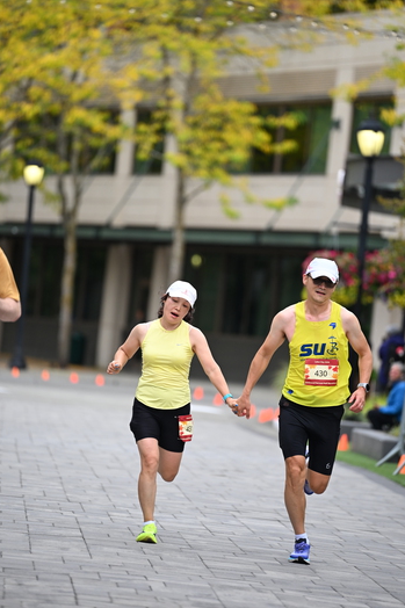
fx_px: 3546
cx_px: 205
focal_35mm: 210
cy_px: 299
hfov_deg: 6.5
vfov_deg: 9.8
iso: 640
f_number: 2.8
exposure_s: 1/2000
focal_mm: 200
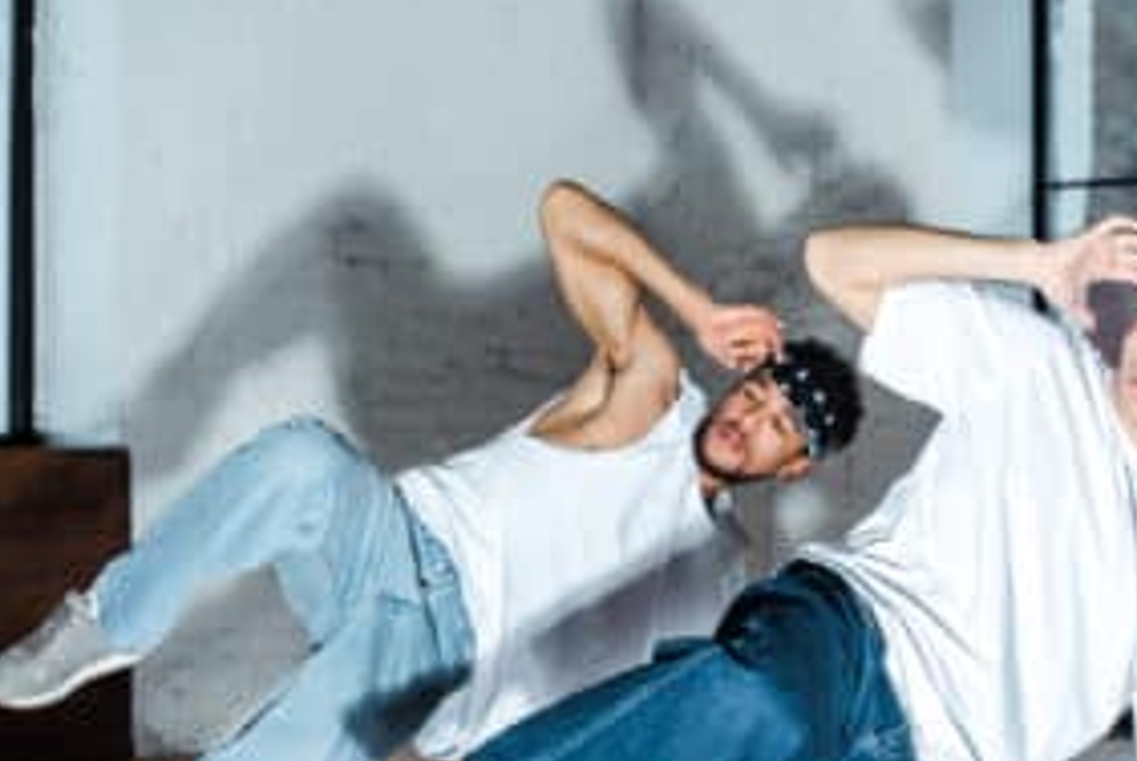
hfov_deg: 25.3
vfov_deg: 17.0
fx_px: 2529
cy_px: 587
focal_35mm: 80
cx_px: 716
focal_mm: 50
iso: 100
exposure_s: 1/200
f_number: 3.5
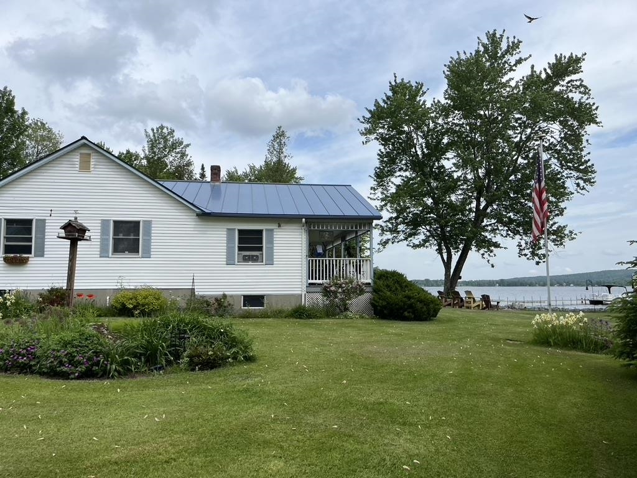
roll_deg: -0.5
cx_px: 318
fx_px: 478
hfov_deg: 67.3
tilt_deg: +6.4
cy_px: 239
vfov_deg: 53.1
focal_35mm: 26
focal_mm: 5.1
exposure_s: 1/4016
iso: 50
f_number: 1.6
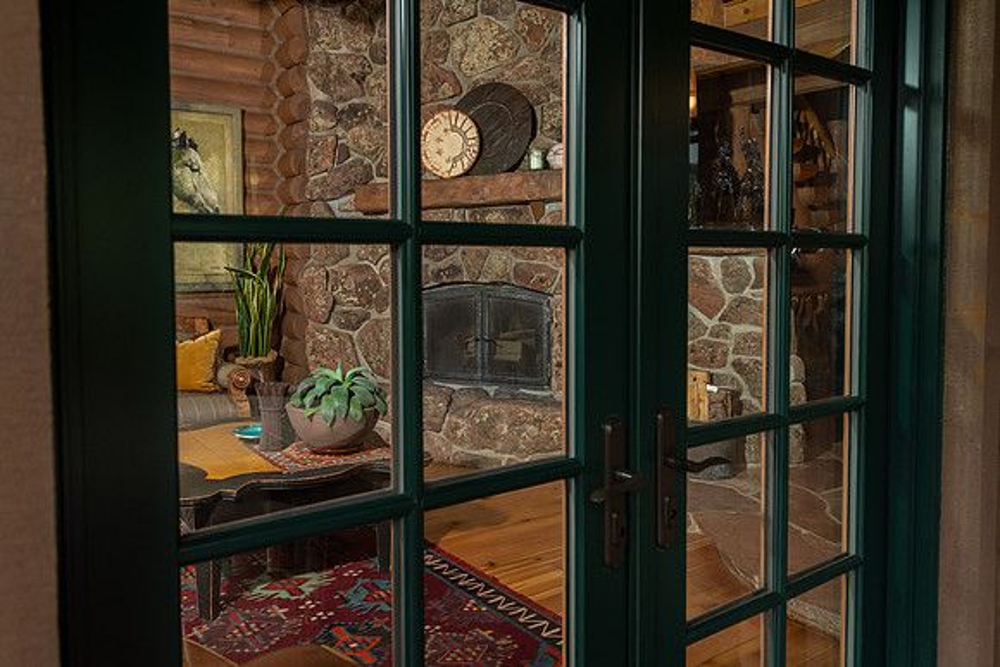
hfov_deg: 65.5
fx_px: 771
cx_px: 422
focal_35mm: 28
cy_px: 305
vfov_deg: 46.7
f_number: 6.3
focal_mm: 24
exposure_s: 1/125
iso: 400
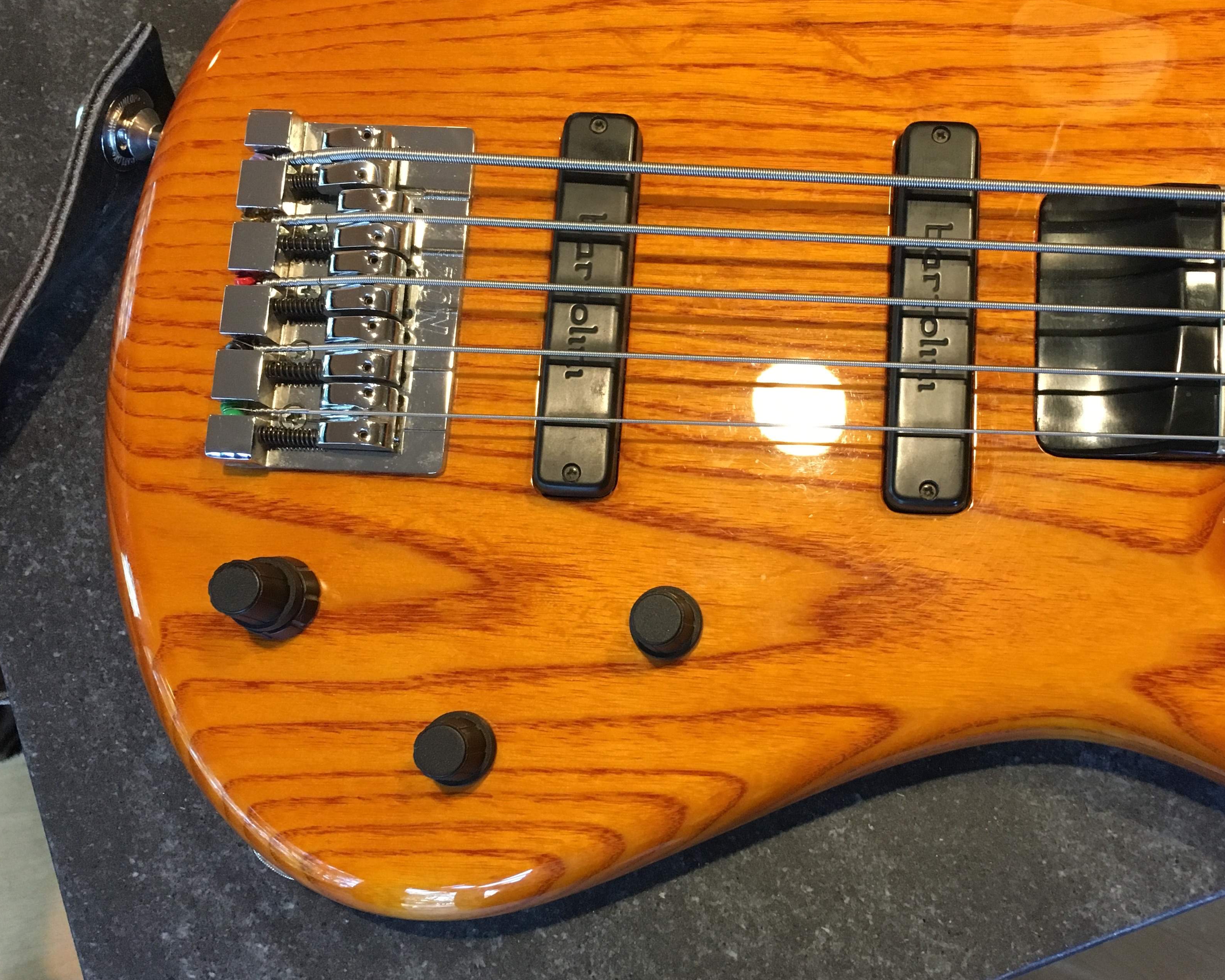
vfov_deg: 41.1
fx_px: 1305
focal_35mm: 36
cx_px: 751
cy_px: 463
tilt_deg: -78.4
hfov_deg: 49.9
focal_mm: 4.15
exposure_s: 1/30
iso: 200
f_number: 2.2
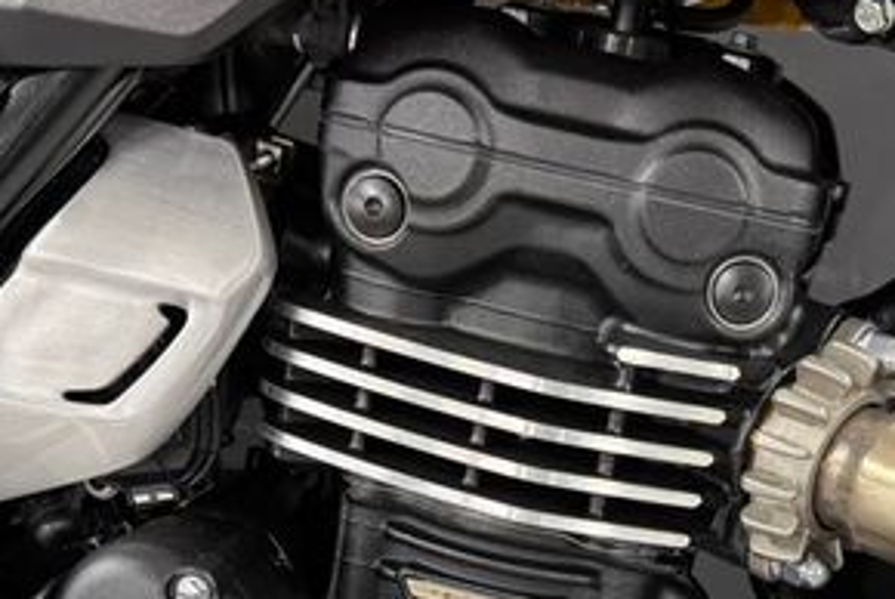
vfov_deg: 23.3
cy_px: 648
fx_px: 1369
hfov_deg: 36.1
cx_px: 540
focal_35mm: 55
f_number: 1.78
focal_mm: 6.76
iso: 400
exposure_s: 1/50
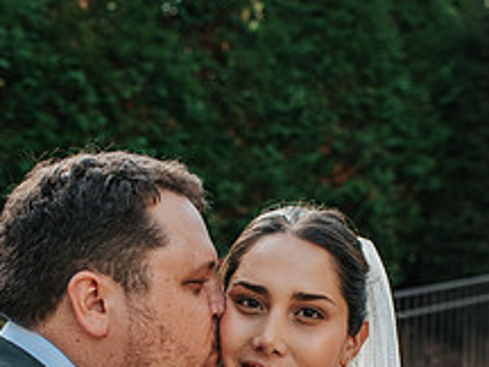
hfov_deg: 27.7
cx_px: 283
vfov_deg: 20.1
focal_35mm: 70
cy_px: 401
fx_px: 989
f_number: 3.5
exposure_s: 1/1250
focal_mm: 35
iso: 640
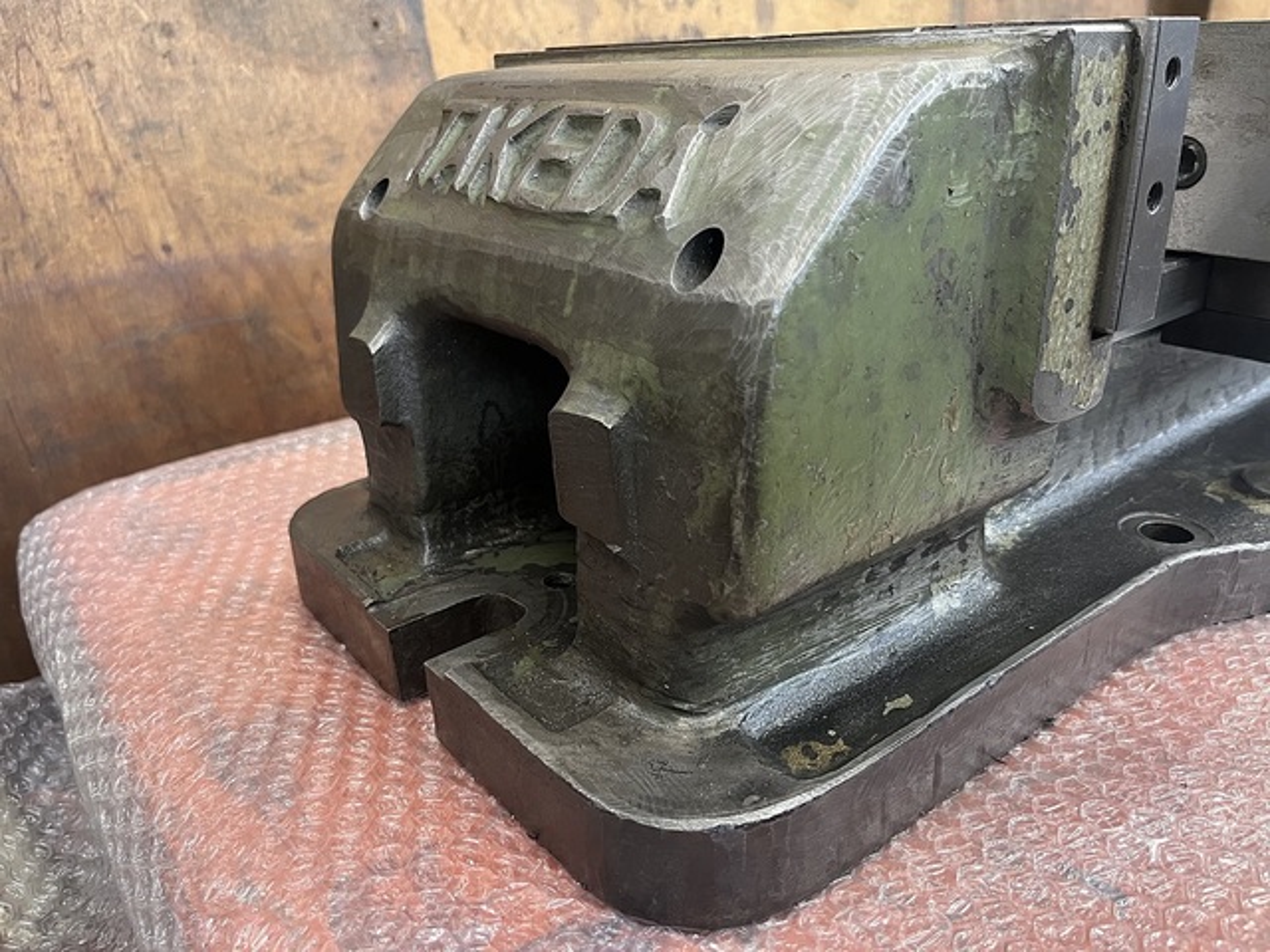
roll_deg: +2.3
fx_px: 954
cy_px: 476
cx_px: 635
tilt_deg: -24.1
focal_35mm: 26
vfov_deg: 53.1
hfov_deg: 67.3
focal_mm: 5.1
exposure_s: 1/60
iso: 250
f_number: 1.6
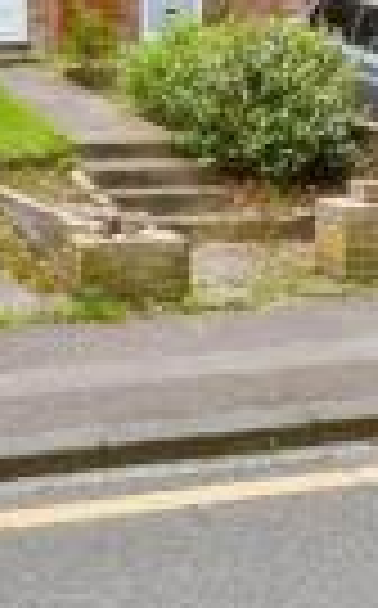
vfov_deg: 35.3
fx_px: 893
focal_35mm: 54
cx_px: -99
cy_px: 56
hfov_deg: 21.8
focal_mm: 10
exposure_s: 1/250
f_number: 8
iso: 500
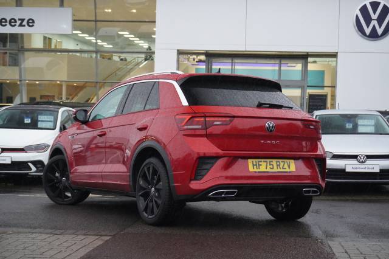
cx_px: 194
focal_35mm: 62
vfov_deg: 22.1
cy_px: 130
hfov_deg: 32.6
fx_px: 664
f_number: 5.6
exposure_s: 1/160
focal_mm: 41
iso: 4000
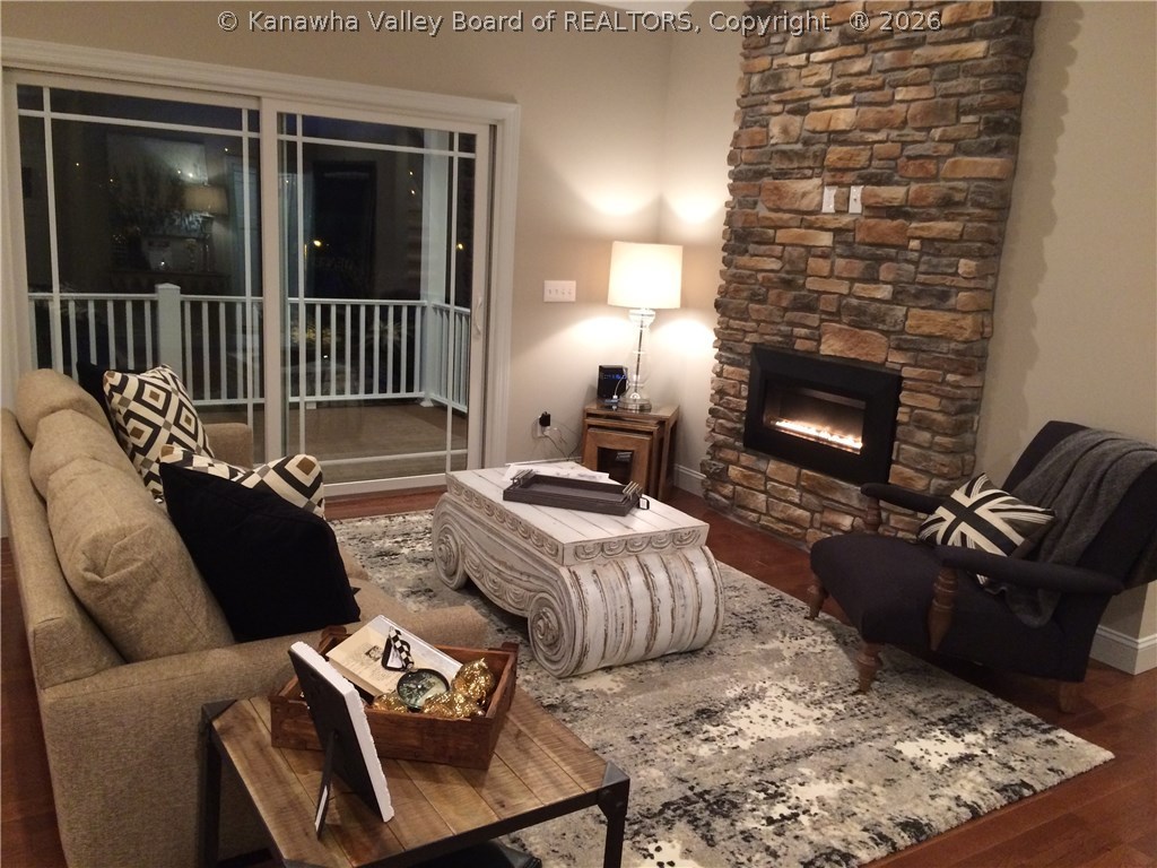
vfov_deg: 48.2
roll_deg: -1.7
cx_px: 578
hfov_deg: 61.7
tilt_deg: -11.9
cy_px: 434
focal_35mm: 29
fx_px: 969
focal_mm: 4.15
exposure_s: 1/30
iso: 250
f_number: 2.2
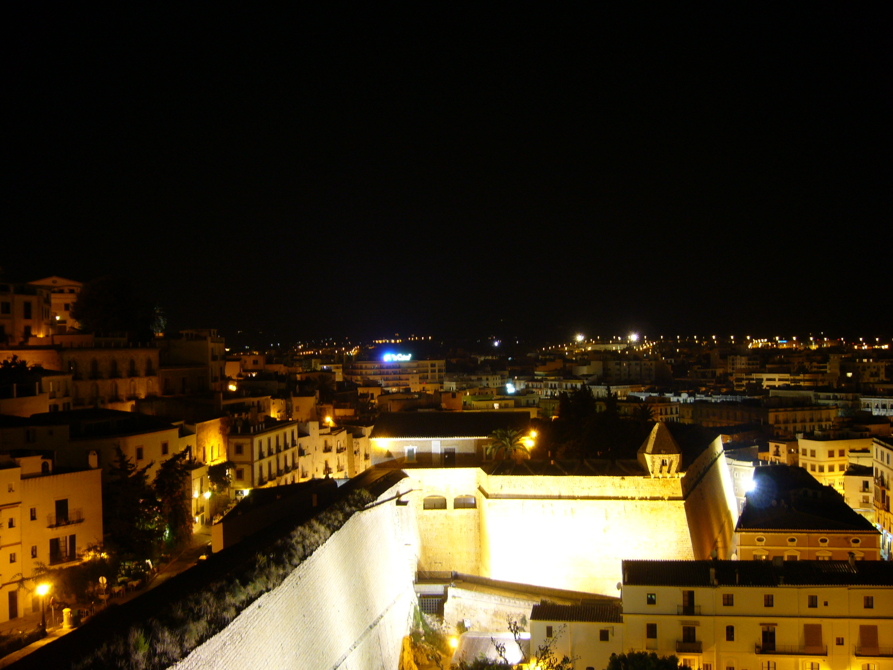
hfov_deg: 52.6
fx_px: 903
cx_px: 446
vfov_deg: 40.7
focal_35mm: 35
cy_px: 335
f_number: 2.8
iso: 80
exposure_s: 1.3
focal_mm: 5.8
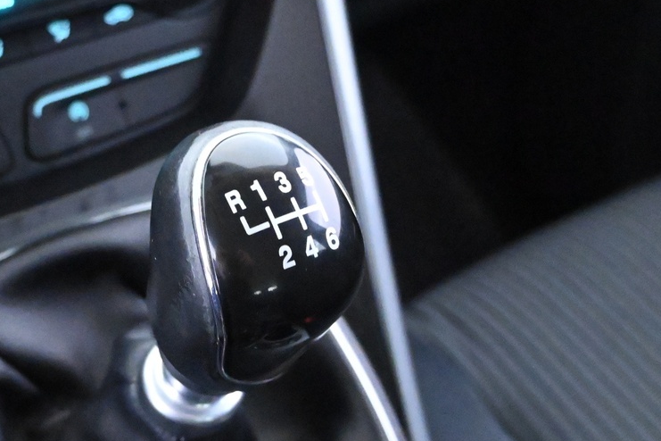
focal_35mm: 71
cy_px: 304
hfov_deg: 28.5
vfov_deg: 19.2
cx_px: 244
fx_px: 1295
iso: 14400
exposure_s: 1/30
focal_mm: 21.5
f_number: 4
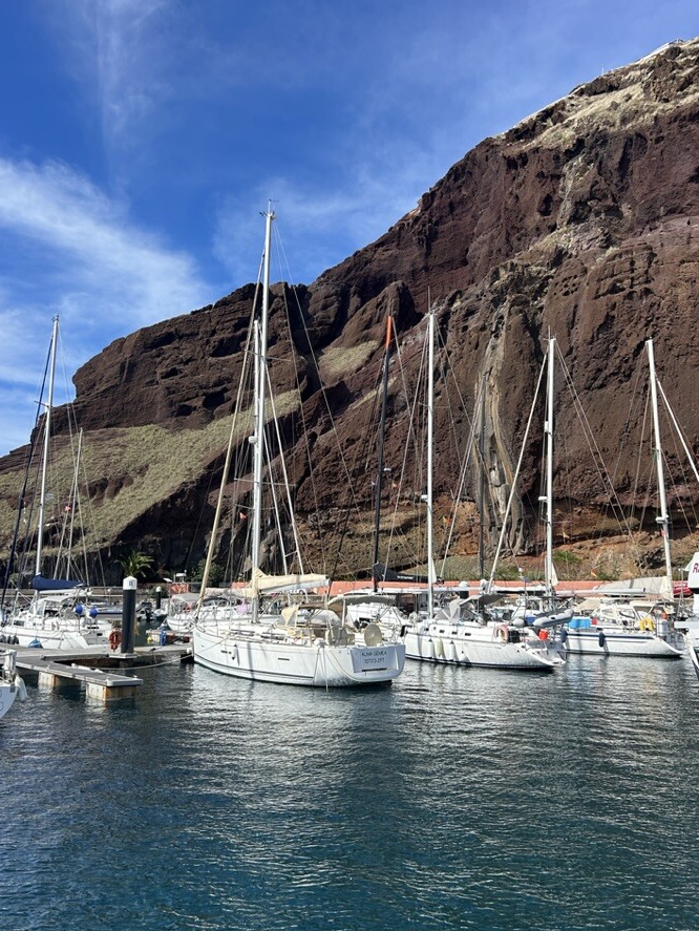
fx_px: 807
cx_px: 346
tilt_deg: +9.1
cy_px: 477
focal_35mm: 30
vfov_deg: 59.9
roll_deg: -0.2
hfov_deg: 46.8
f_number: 1.5
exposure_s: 1/3356
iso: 50
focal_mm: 5.7
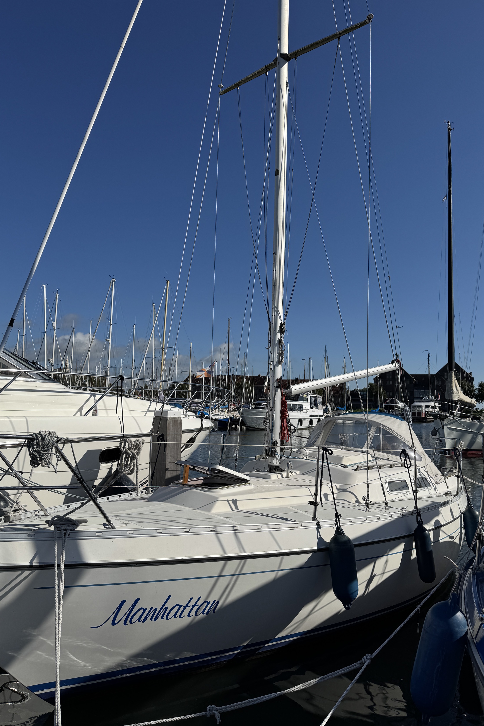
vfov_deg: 71.5
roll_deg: -1.6
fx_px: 504
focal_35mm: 25
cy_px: 363
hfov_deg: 51.2
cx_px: 219
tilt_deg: +5.1
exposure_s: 1/10417
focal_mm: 6.76
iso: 80
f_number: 1.78
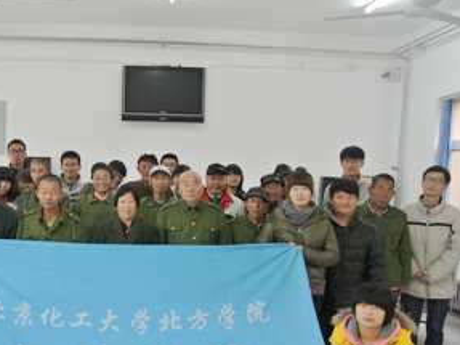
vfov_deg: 37.4
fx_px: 505
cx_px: 135
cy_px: 221
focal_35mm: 38
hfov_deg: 47.7
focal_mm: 10
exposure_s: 1/30
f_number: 3.5
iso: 900
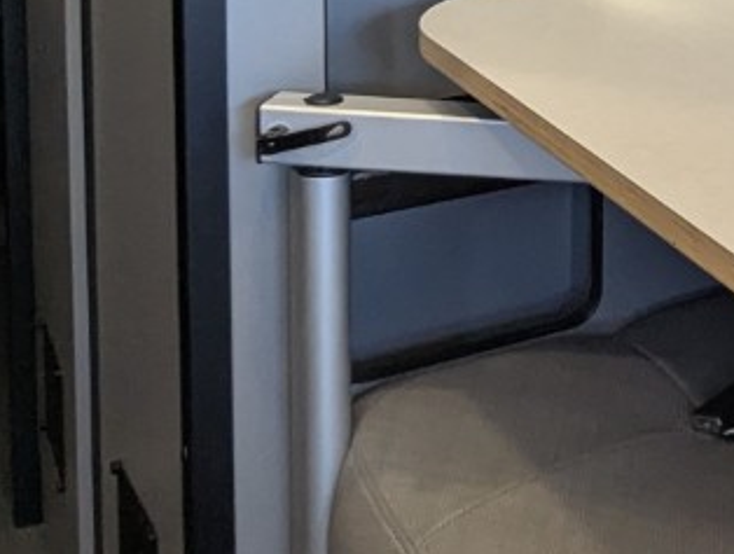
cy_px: -210
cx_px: 819
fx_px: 1509
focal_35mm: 71
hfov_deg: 25.3
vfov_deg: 18.9
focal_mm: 2.35
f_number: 2.2
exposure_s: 1/111
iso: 250
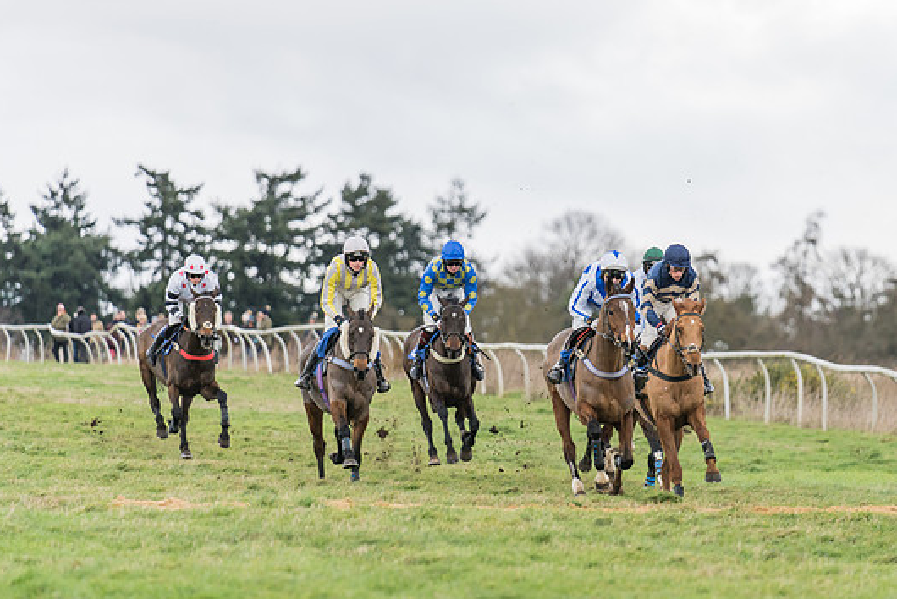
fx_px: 7603
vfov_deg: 4.5
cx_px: 576
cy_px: 257
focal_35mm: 305
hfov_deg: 6.7
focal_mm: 191
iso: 800
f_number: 2.8
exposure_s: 1/1000
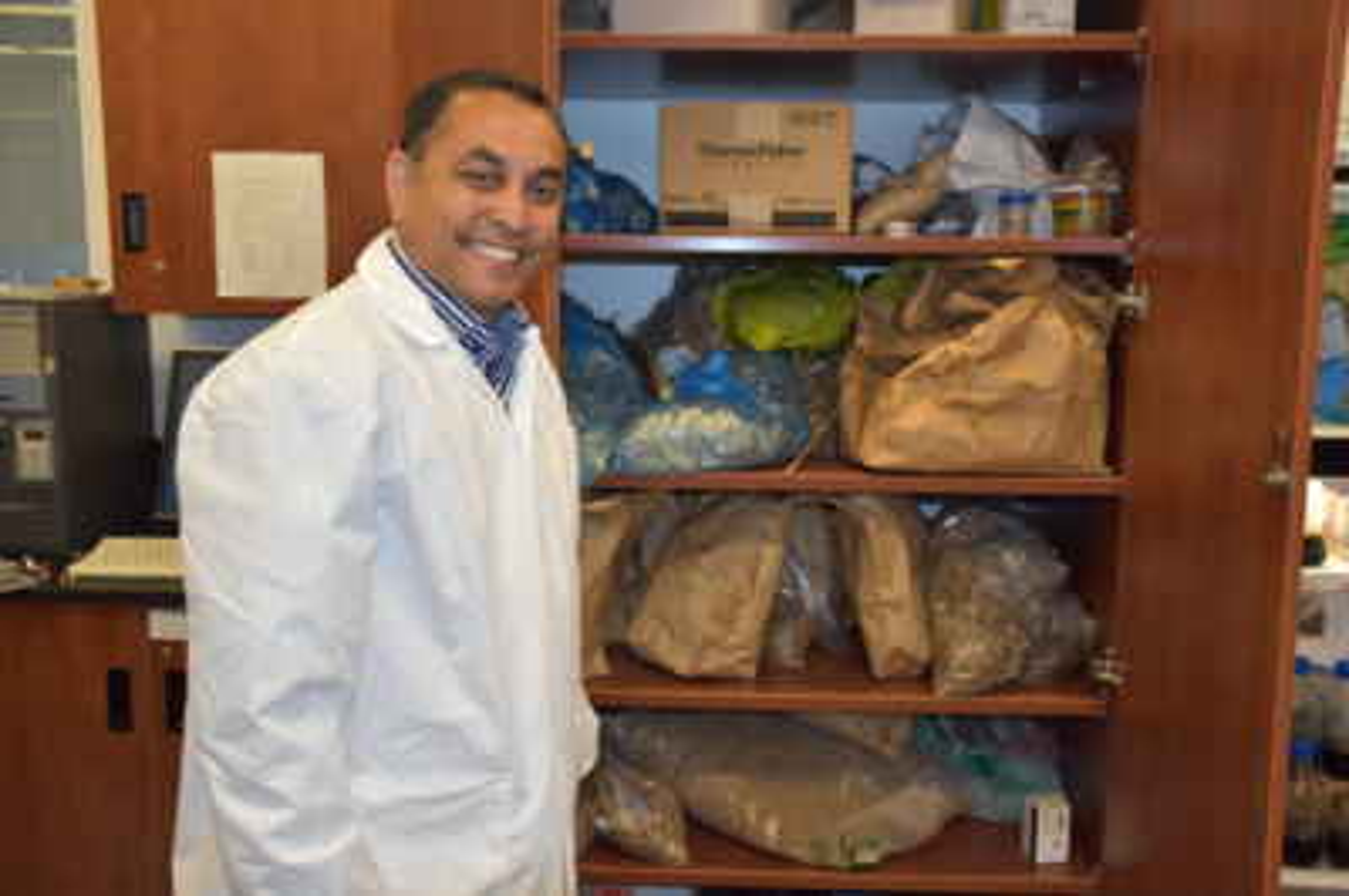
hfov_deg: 53.2
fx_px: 1348
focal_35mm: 36
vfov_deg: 36.8
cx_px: 674
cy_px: 448
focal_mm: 24
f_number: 4.5
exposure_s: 1/80
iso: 800
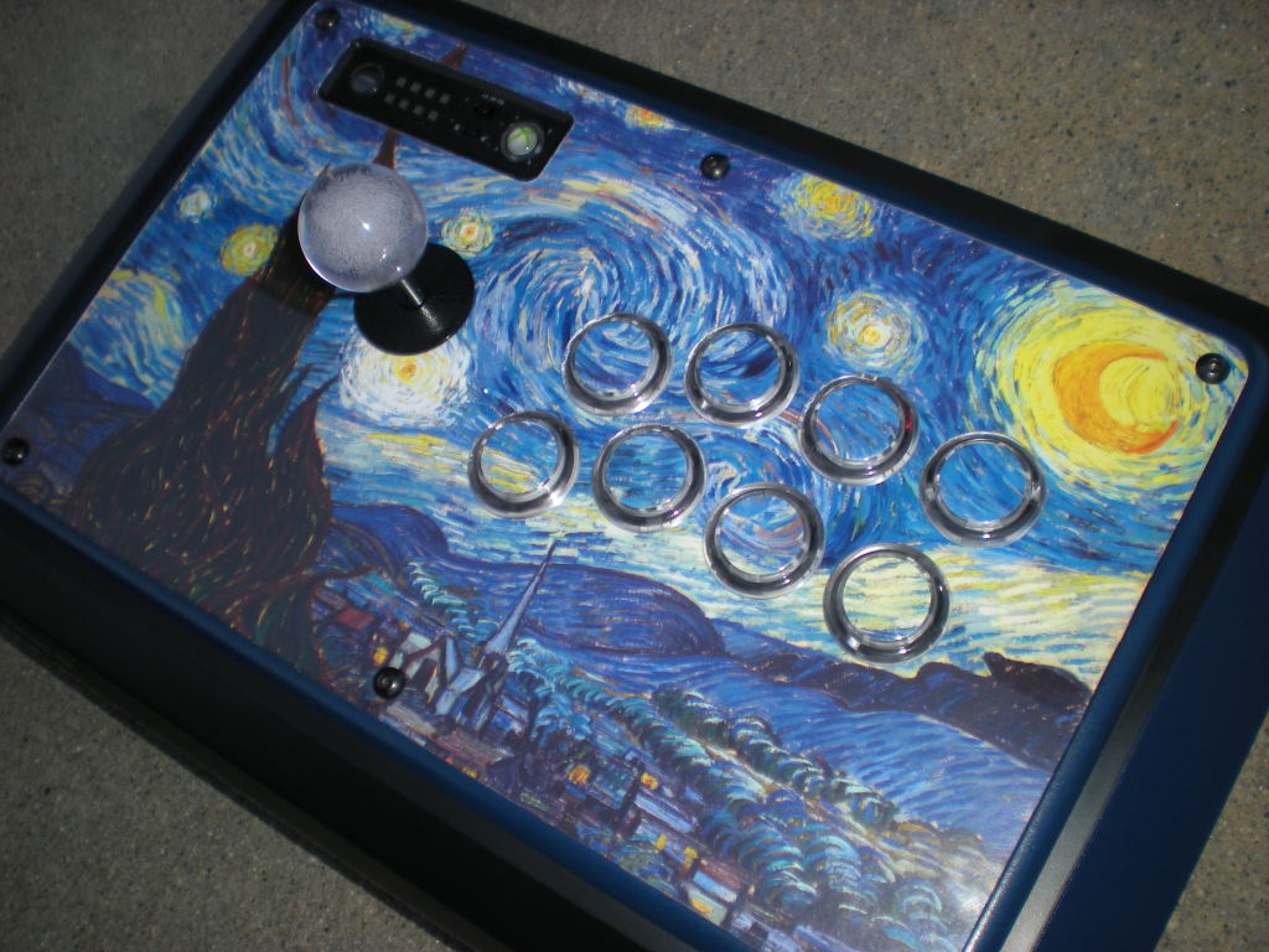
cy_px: 476
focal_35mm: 38
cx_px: 634
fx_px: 1393
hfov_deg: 49.0
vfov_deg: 37.7
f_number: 3.1
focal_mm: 6.3
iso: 64
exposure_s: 1/36.6
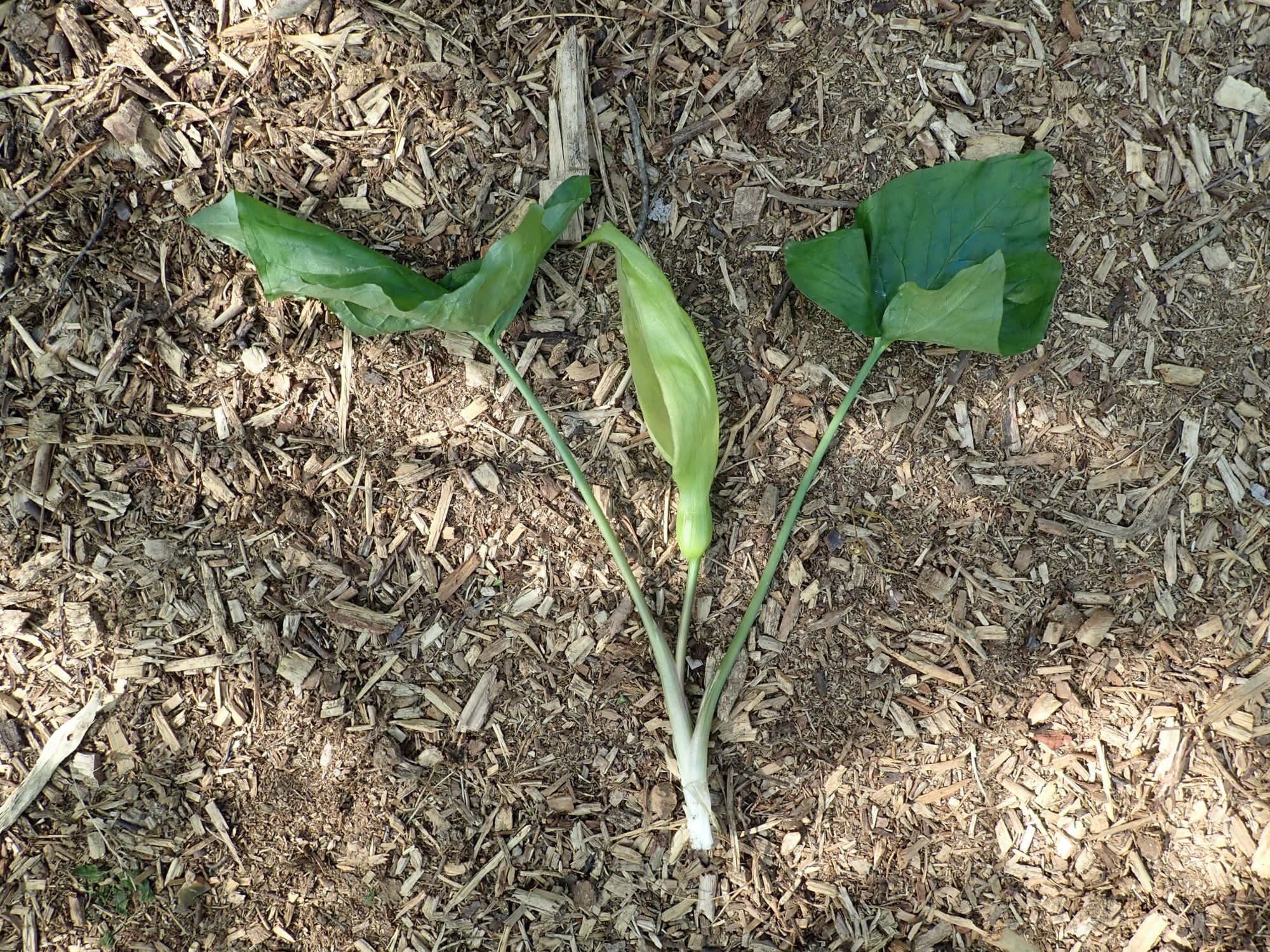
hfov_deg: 69.4
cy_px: 476
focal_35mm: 25
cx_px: 635
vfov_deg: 54.9
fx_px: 917
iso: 100
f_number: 2.8
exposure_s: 1/160
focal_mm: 4.5
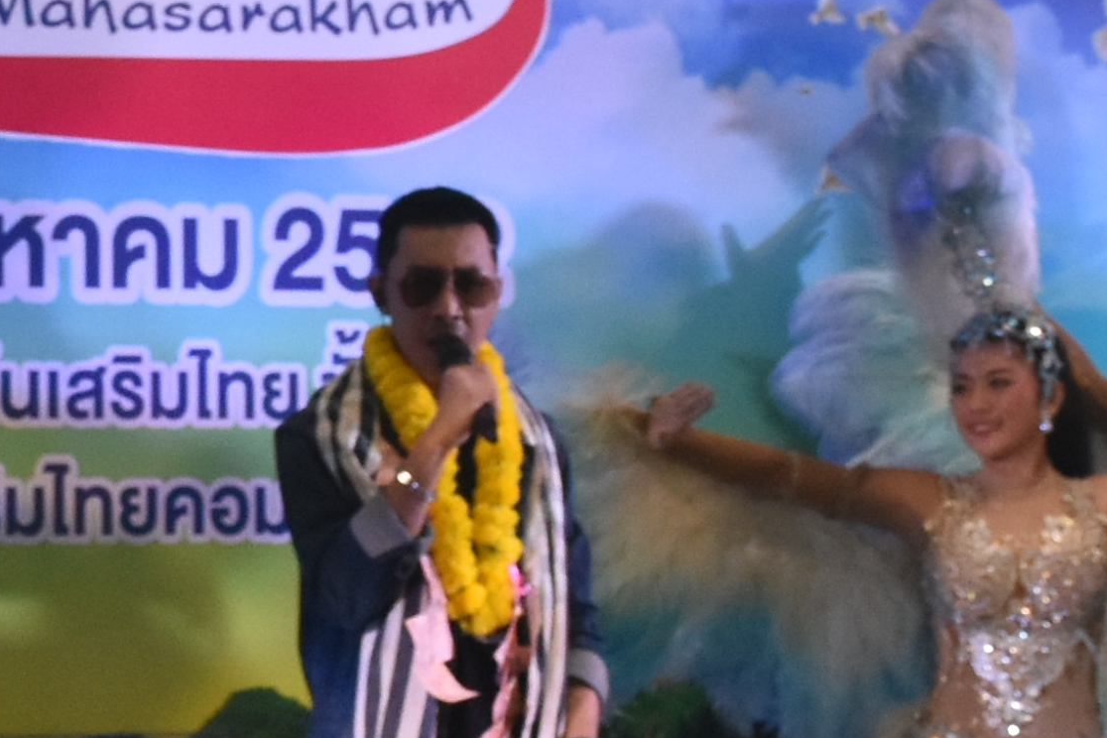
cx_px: 173
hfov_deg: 9.4
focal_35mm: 218
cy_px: 439
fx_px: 6693
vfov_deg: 6.3
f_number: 6.3
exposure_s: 1/160
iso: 800
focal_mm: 27
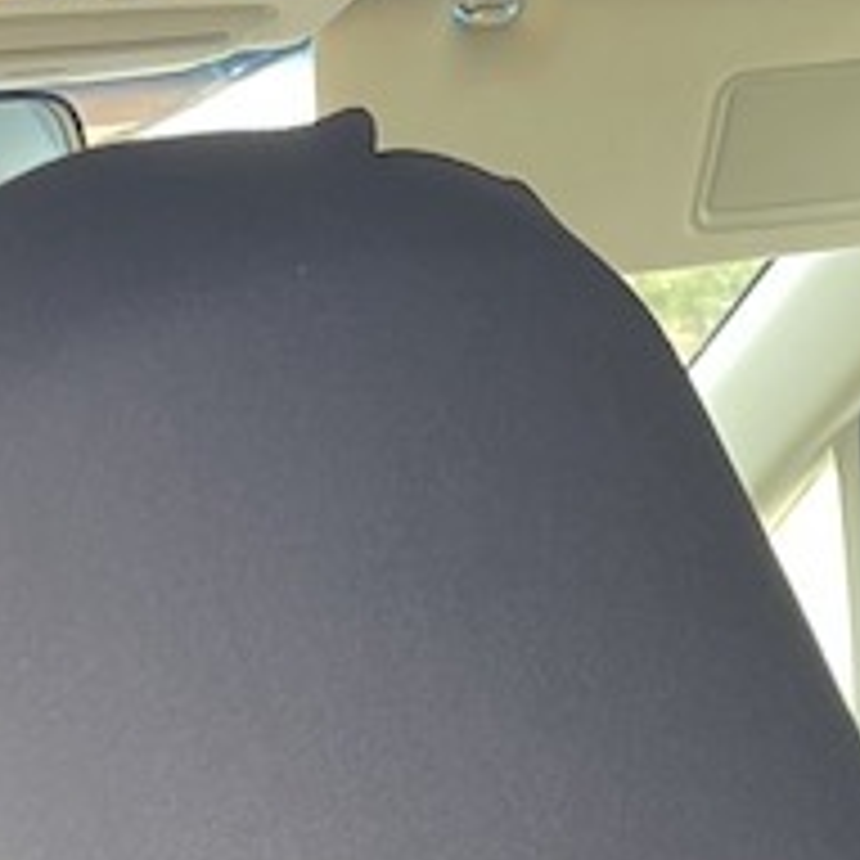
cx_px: 1076
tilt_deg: -23.3
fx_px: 3457
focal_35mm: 123
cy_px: 1954
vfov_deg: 11.9
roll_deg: +4.0
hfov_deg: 13.7
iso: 125
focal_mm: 5.1
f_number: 1.6
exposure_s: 1/121
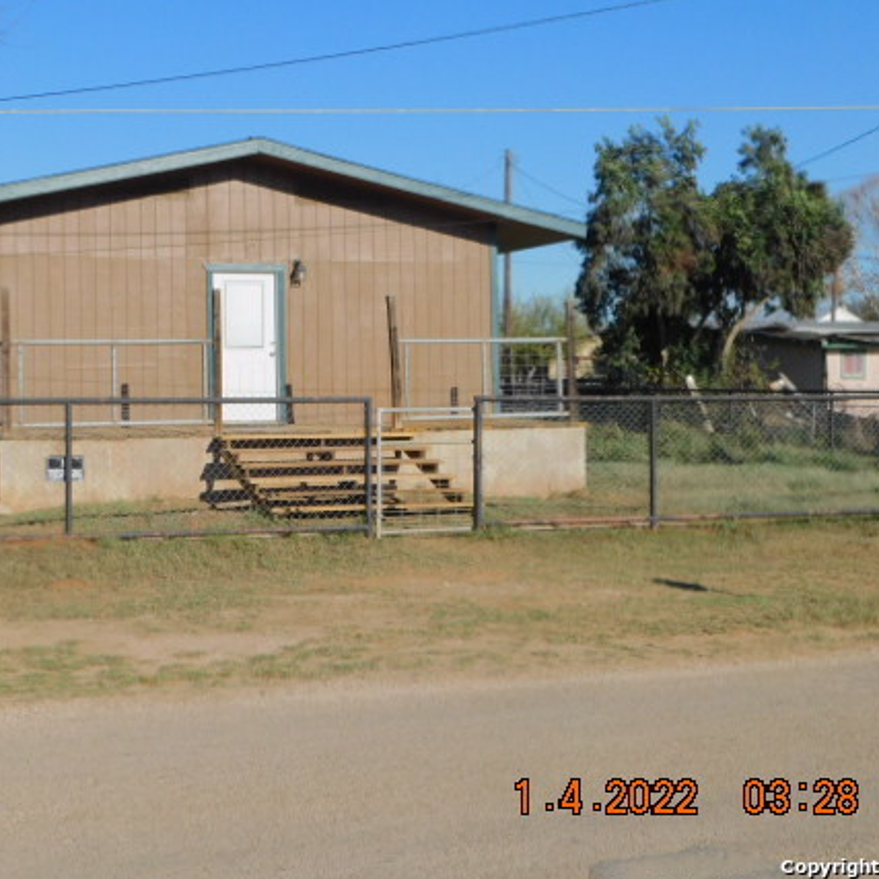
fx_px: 1523
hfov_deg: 31.9
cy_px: 408
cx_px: 282
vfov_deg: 32.2
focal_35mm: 53
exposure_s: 1/500
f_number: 7.2
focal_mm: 7.1
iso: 125
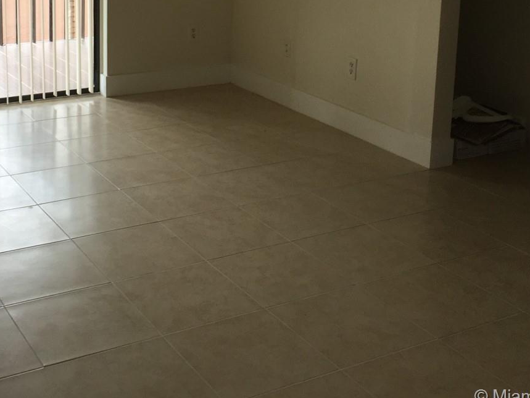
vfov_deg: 26.1
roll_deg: -0.8
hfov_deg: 35.2
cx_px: 181
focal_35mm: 54
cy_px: 38
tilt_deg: -9.7
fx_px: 827
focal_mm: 4.15
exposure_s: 1/120
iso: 40
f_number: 2.2
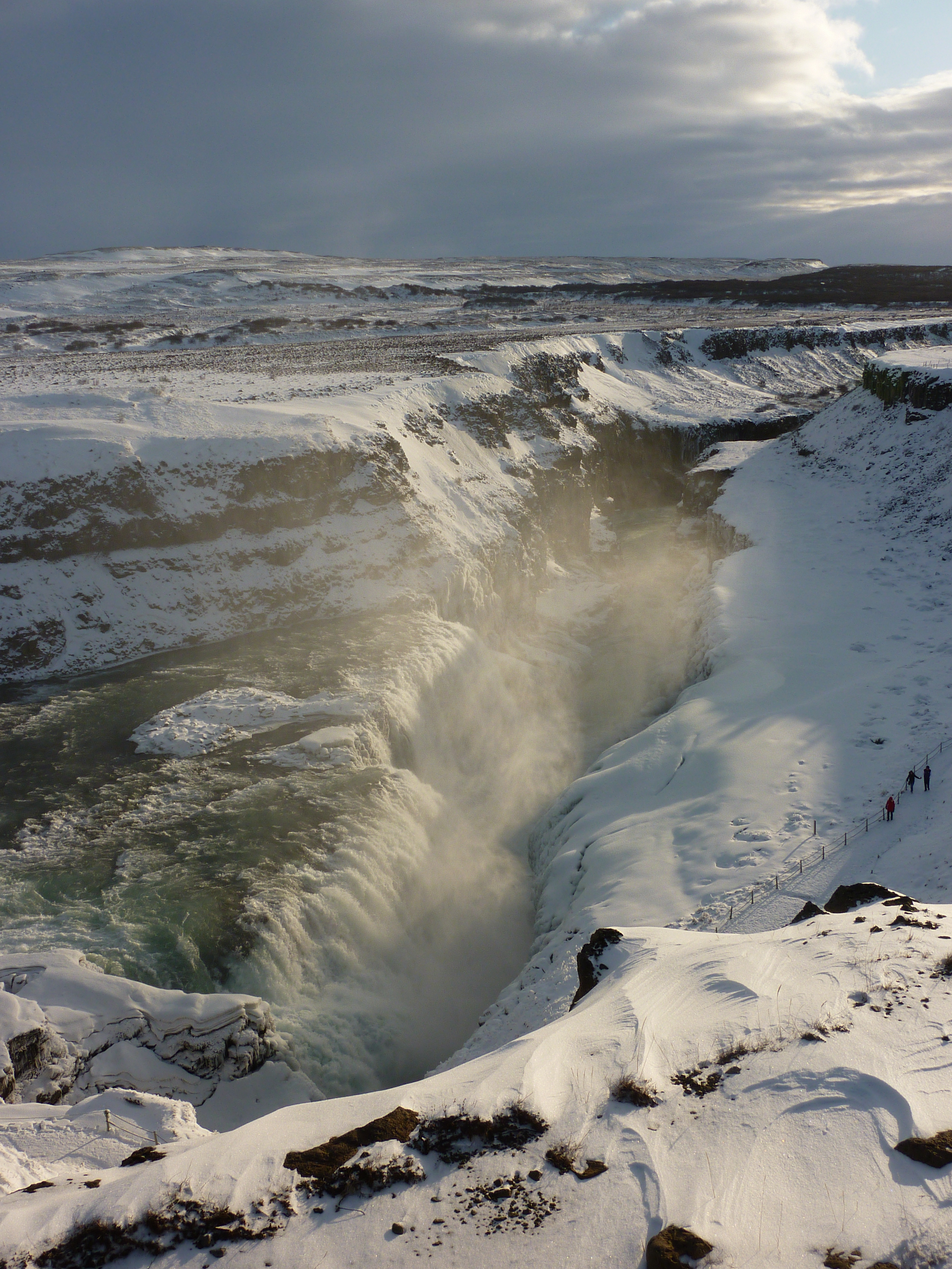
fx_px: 1283
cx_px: 476
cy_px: 634
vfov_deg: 52.6
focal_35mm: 35
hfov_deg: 40.7
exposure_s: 1/640
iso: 80
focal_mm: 5.7
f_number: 5.6
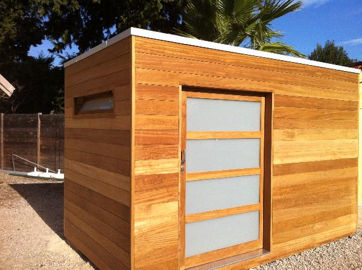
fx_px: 365
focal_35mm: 35
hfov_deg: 52.7
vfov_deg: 40.6
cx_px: 181
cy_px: 135
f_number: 2.8
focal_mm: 3.85
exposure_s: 1/1774
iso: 80
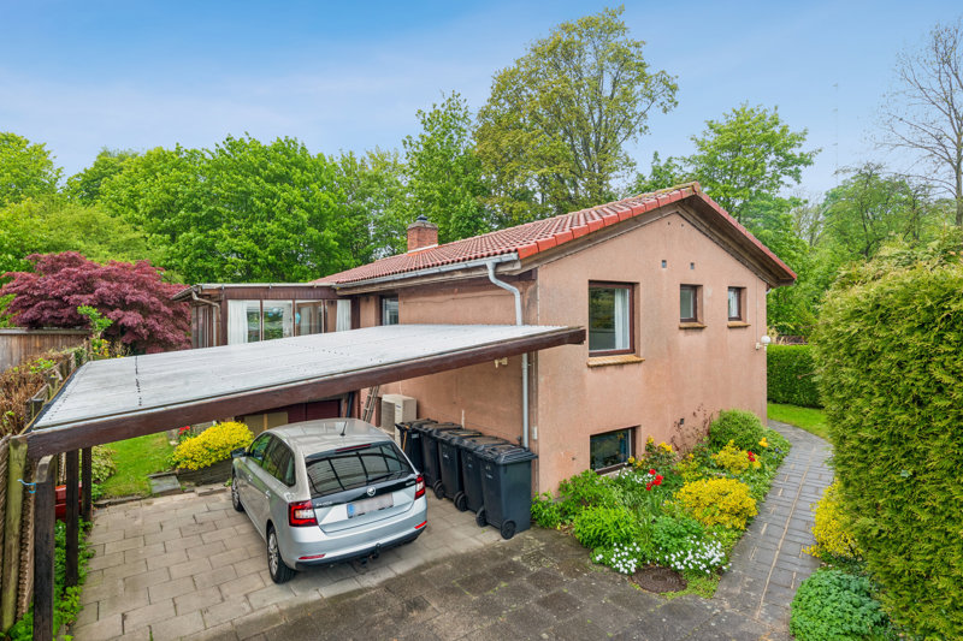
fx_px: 481
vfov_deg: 67.4
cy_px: 320
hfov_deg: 90.0
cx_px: 482
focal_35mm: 18
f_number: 10
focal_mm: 18
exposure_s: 1/25
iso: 200
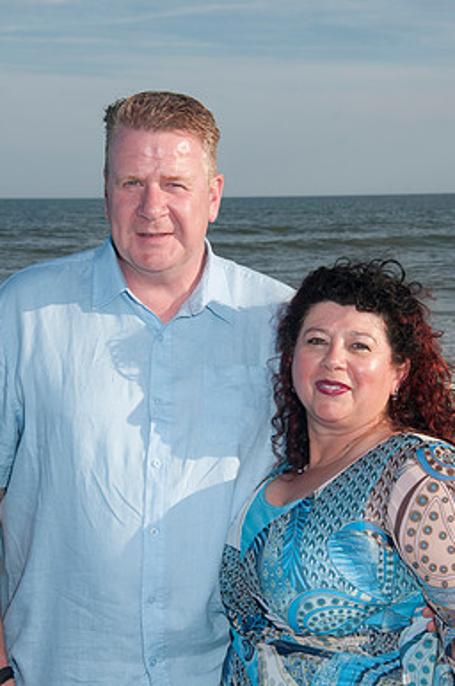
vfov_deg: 24.2
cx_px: 234
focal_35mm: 84
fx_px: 1598
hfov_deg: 16.2
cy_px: 373
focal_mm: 48
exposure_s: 1/250
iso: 100
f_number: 11
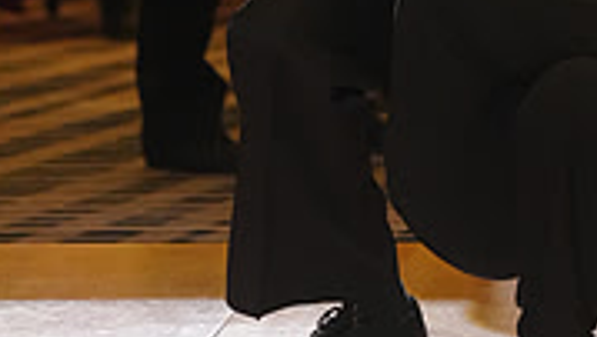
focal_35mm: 566
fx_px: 8967
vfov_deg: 2.1
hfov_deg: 3.8
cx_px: 549
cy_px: -360
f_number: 4
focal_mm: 167
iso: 4000
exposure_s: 1/400
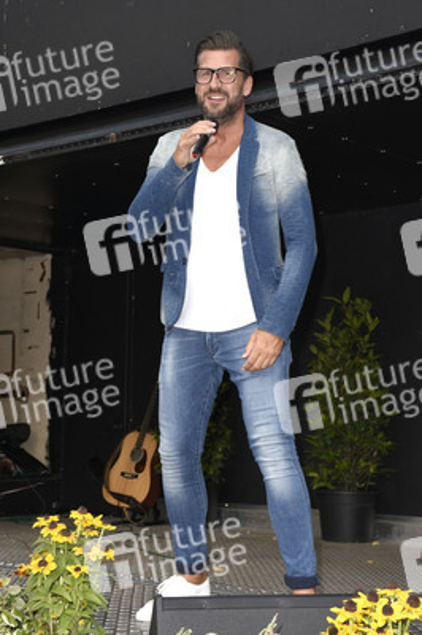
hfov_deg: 21.5
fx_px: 1110
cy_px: 318
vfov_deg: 31.9
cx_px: 211
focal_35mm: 63
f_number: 6.3
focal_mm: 42
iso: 100
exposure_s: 1/160
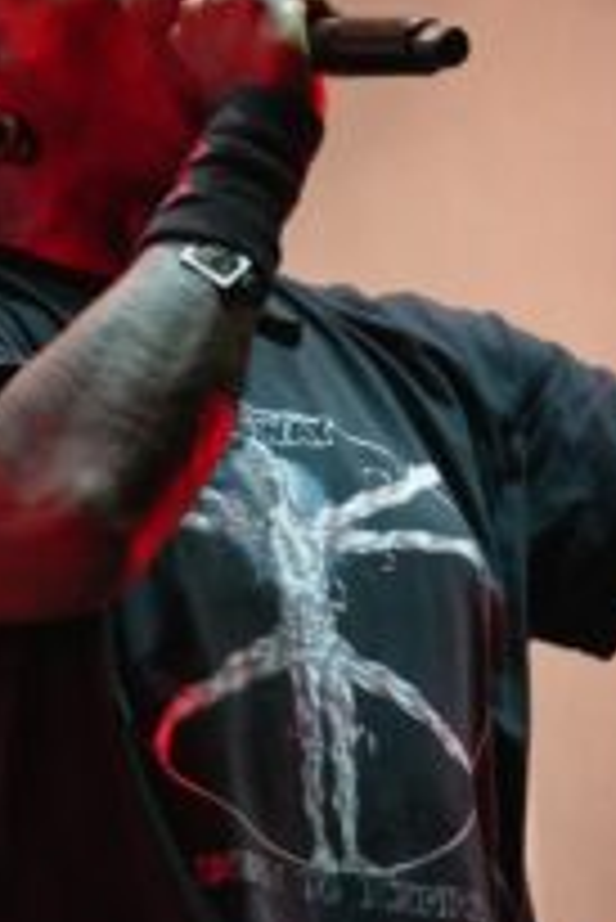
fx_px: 11222
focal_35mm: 438
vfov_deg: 4.7
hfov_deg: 3.1
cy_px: 989
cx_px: 468
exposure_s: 1/160
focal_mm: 78
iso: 2500
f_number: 5
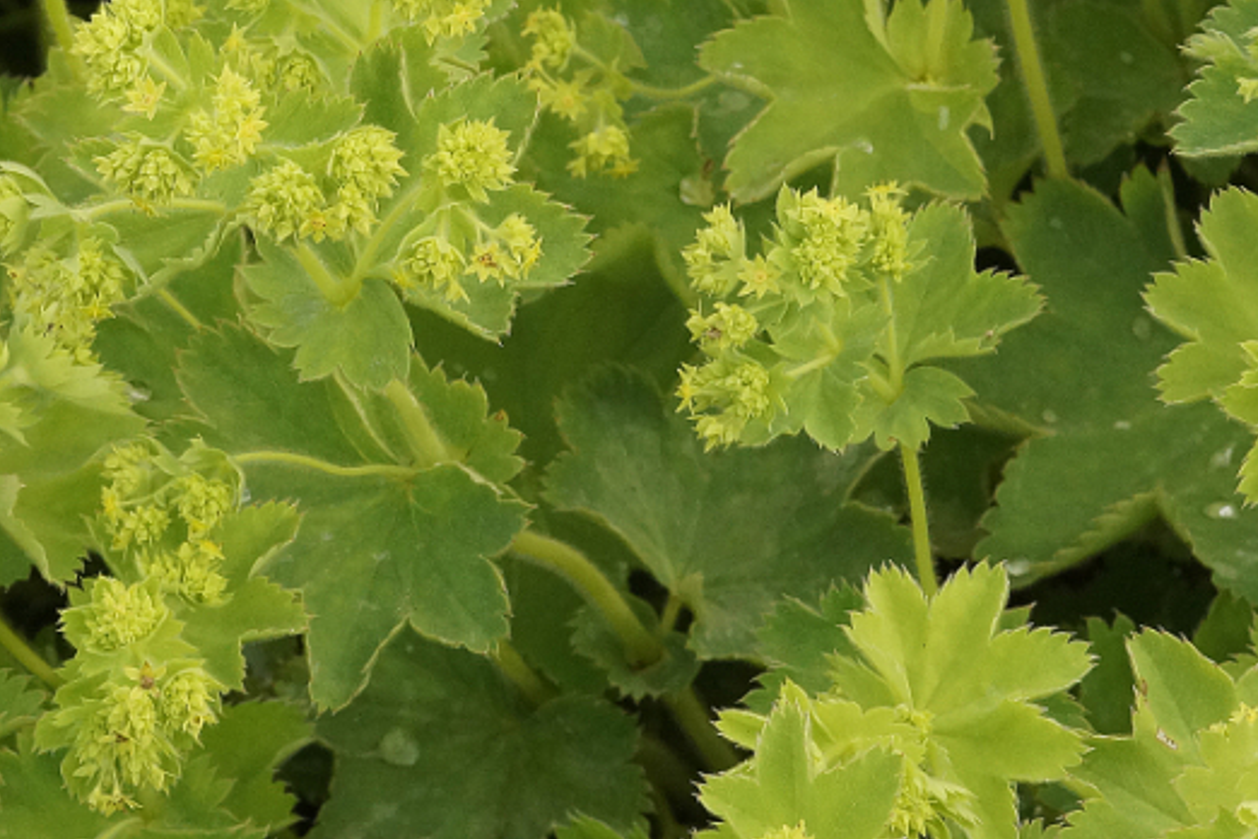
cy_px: 65
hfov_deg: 6.0
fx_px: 12055
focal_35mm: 345
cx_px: 431
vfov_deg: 4.0
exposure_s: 1/160
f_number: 14
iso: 640
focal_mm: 100
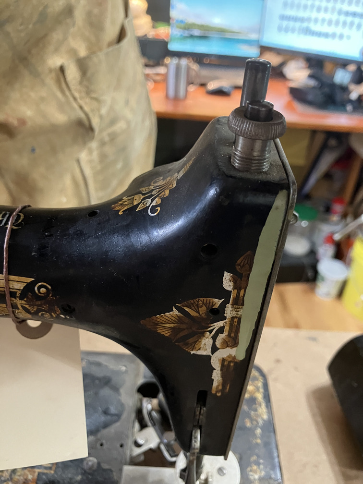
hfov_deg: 49.7
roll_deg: -4.4
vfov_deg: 63.4
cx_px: 182
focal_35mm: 28
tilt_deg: -33.4
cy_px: 242
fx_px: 391
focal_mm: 3.99
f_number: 1.8
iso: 320
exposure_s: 1/40
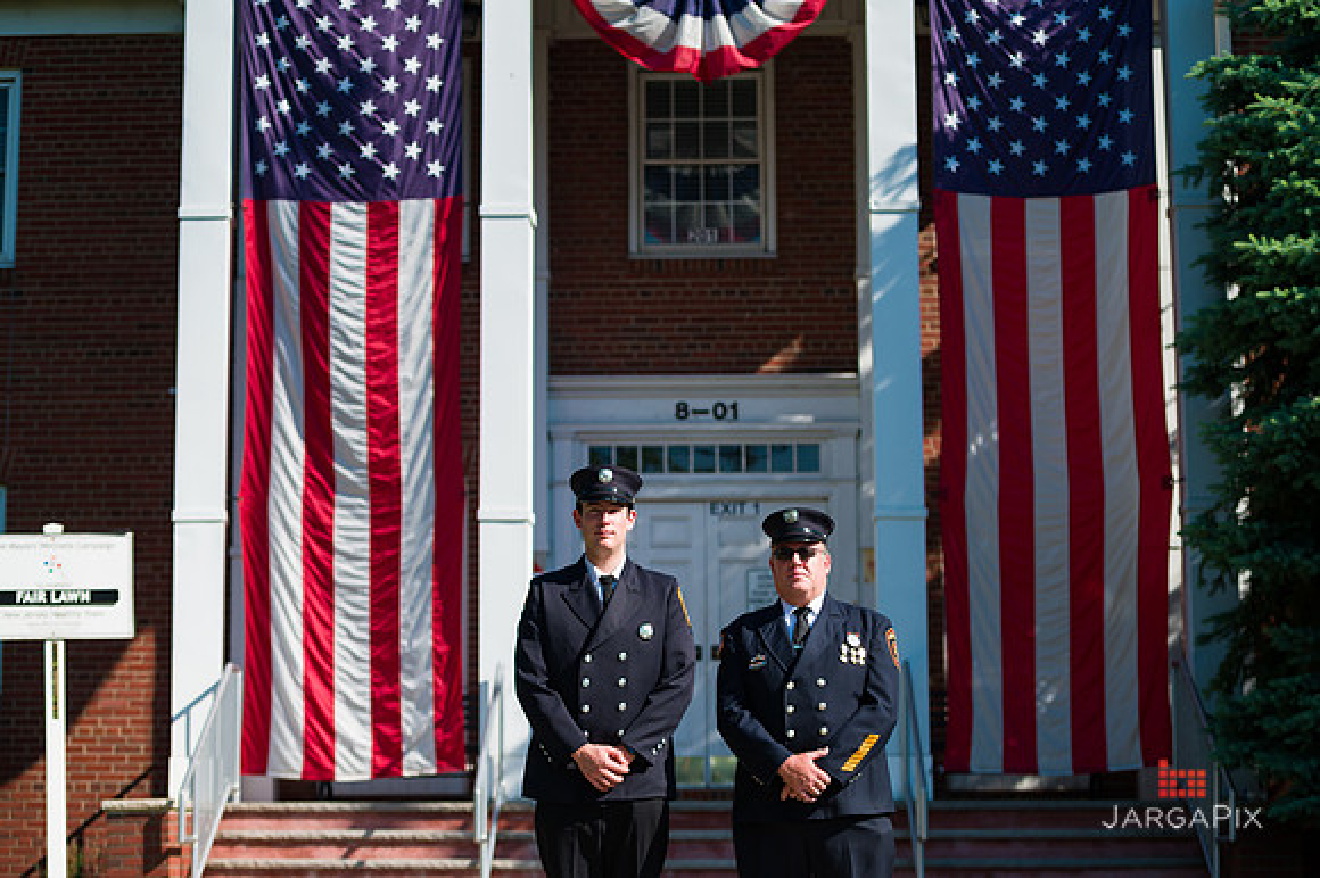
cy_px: 439
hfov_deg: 28.9
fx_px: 2565
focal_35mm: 70
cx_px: 660
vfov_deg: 19.4
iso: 200
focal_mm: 70
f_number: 3.2
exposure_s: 1/5000
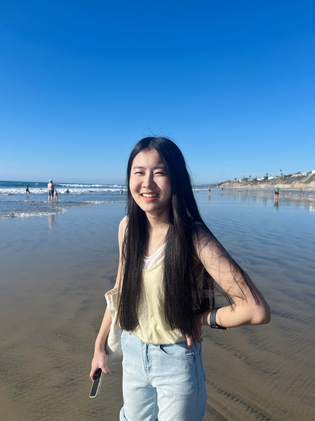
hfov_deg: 53.1
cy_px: 210
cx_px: 158
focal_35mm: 26
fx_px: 315
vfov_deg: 67.3
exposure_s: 1/5076
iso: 50
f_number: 1.5
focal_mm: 5.7
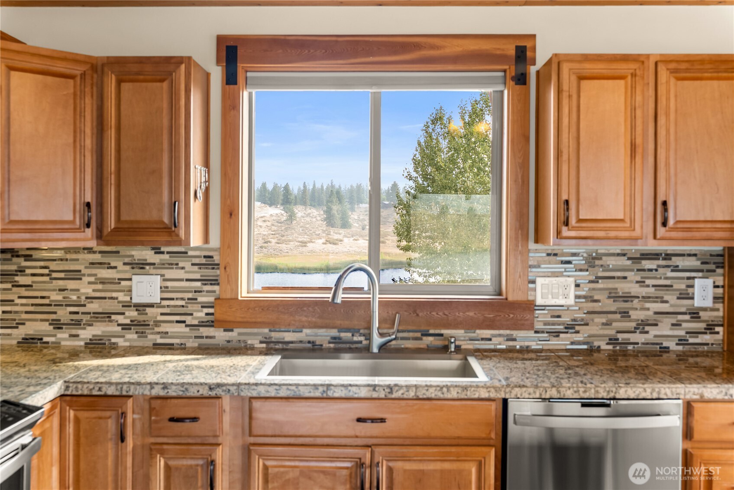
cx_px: 367
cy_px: 245
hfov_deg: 59.6
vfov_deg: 41.9
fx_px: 641
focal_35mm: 31
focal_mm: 31.4
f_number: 4.5
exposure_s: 1/15
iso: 400
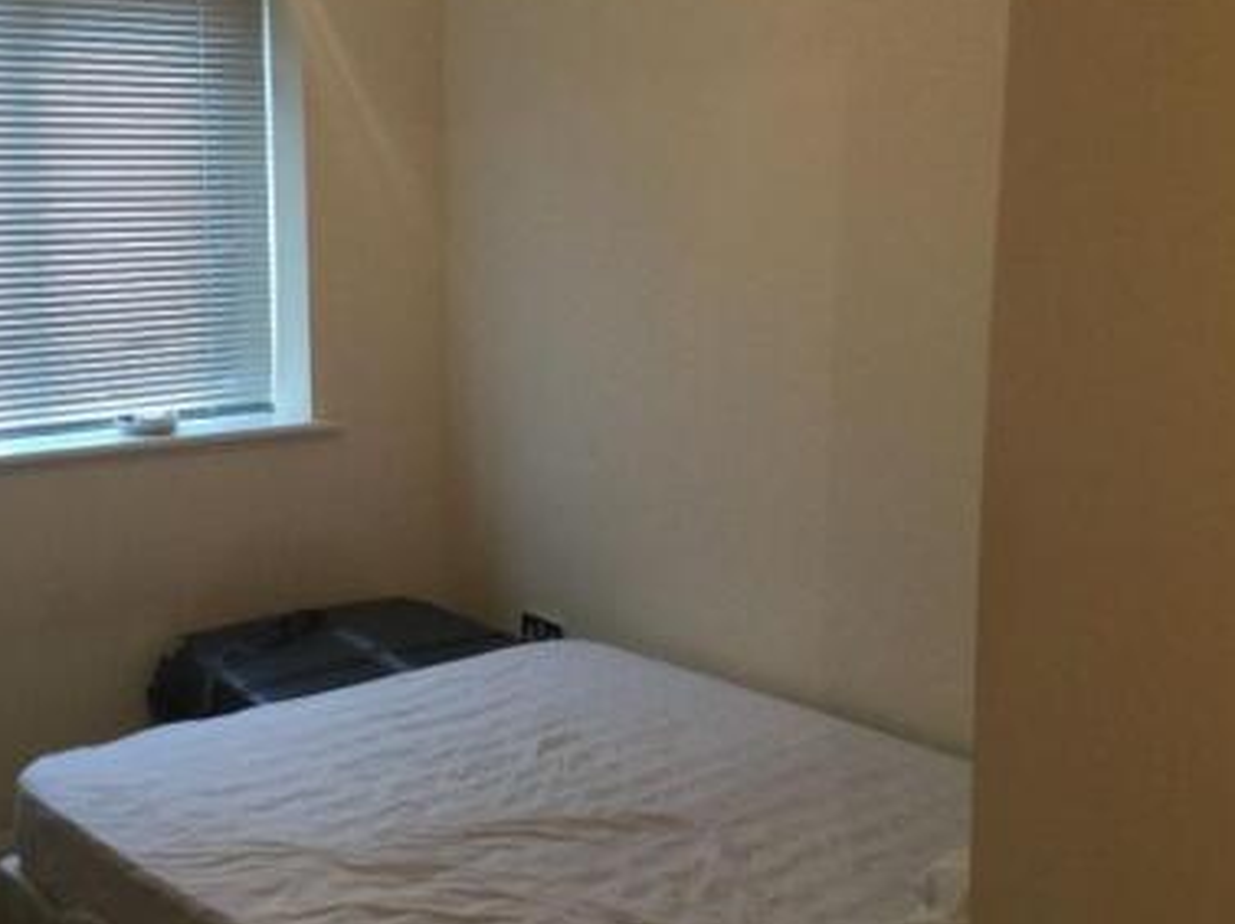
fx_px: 1711
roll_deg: +0.1
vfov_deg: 30.2
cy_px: 460
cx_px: 496
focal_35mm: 48
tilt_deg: -9.7
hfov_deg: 39.5
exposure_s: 1/33
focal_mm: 3.3
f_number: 2.4
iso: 50
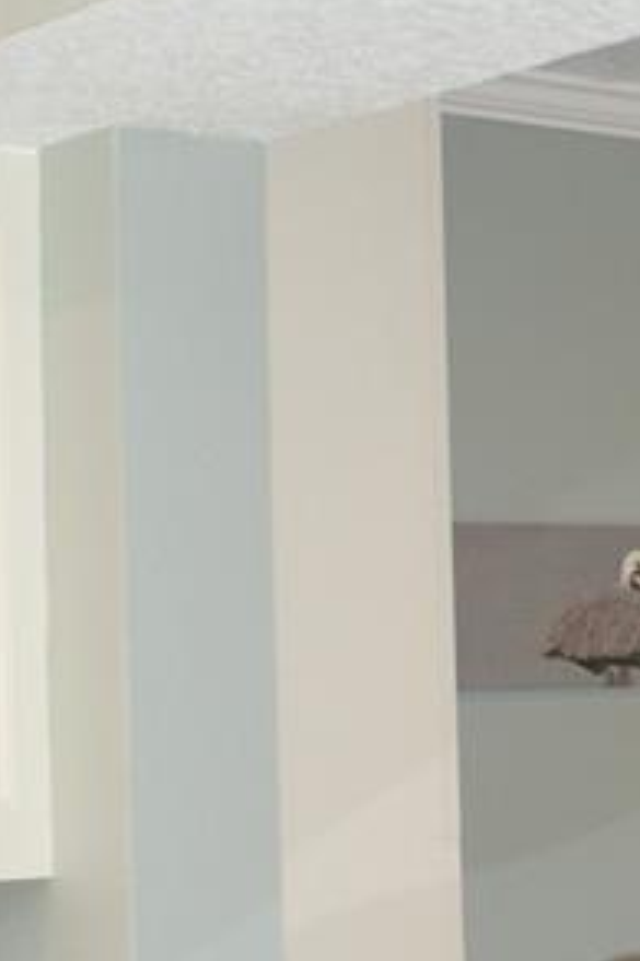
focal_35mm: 110
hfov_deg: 12.1
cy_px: 600
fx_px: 2937
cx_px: 824
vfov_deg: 18.6
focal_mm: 28
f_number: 5
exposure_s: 1/60
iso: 400
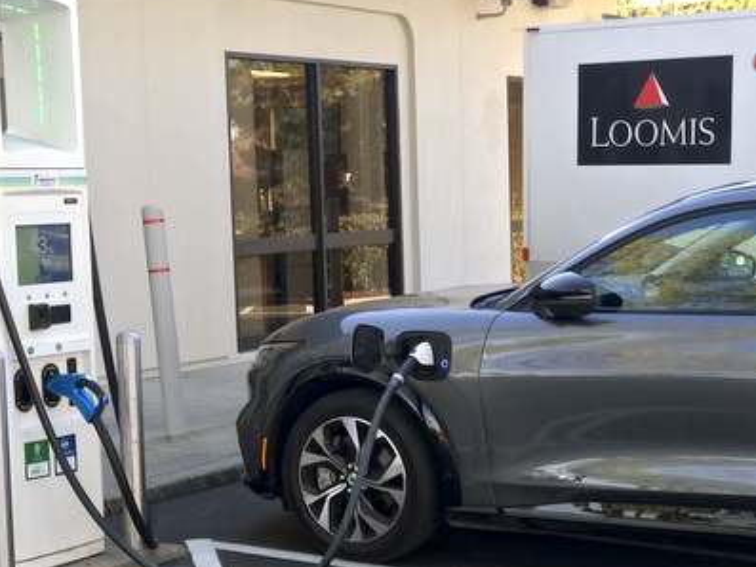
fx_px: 1507
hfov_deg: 28.1
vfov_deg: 21.3
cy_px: 330
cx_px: 328
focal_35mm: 69
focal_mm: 6.6
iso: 25
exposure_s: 1/93
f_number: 2.8
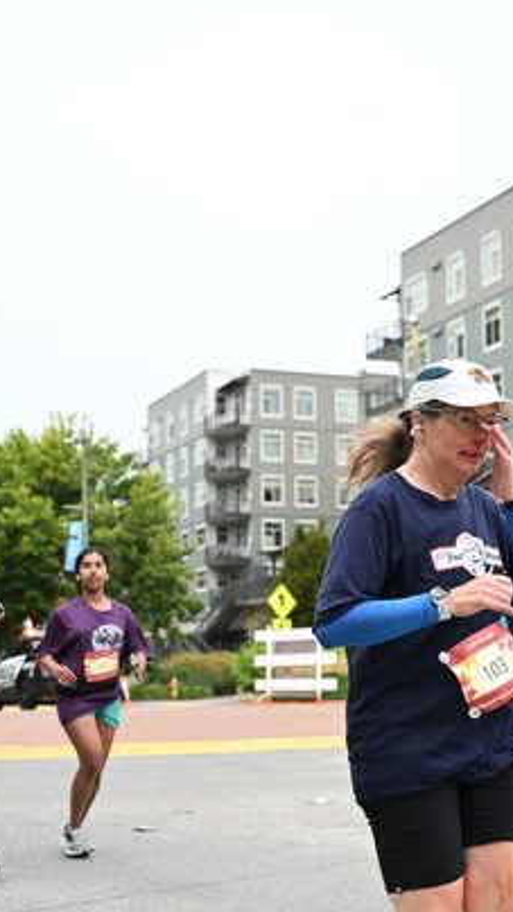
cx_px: 293
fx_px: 1380
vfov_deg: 36.3
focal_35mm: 57
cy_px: 598
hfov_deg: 21.1
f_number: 4
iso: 1600
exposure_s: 1/800
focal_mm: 40
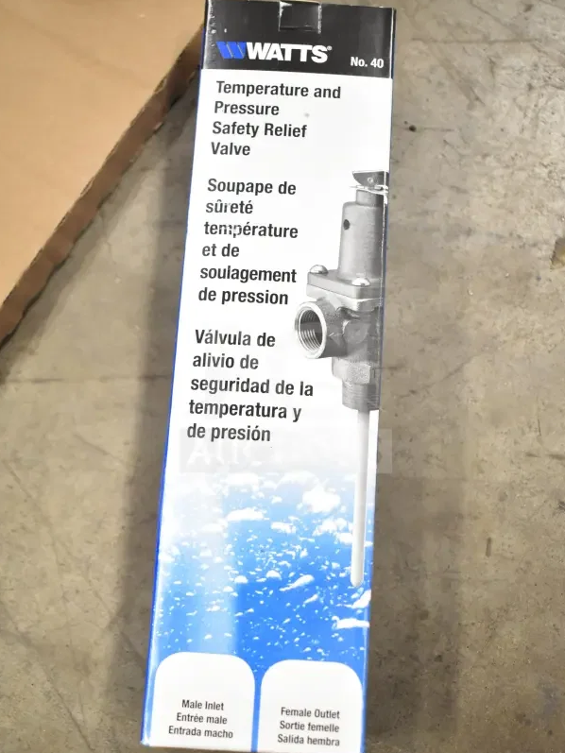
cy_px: 398
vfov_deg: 43.8
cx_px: 285
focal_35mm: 43
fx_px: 936
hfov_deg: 33.6
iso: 2200
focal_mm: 26
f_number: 4
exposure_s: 1/40
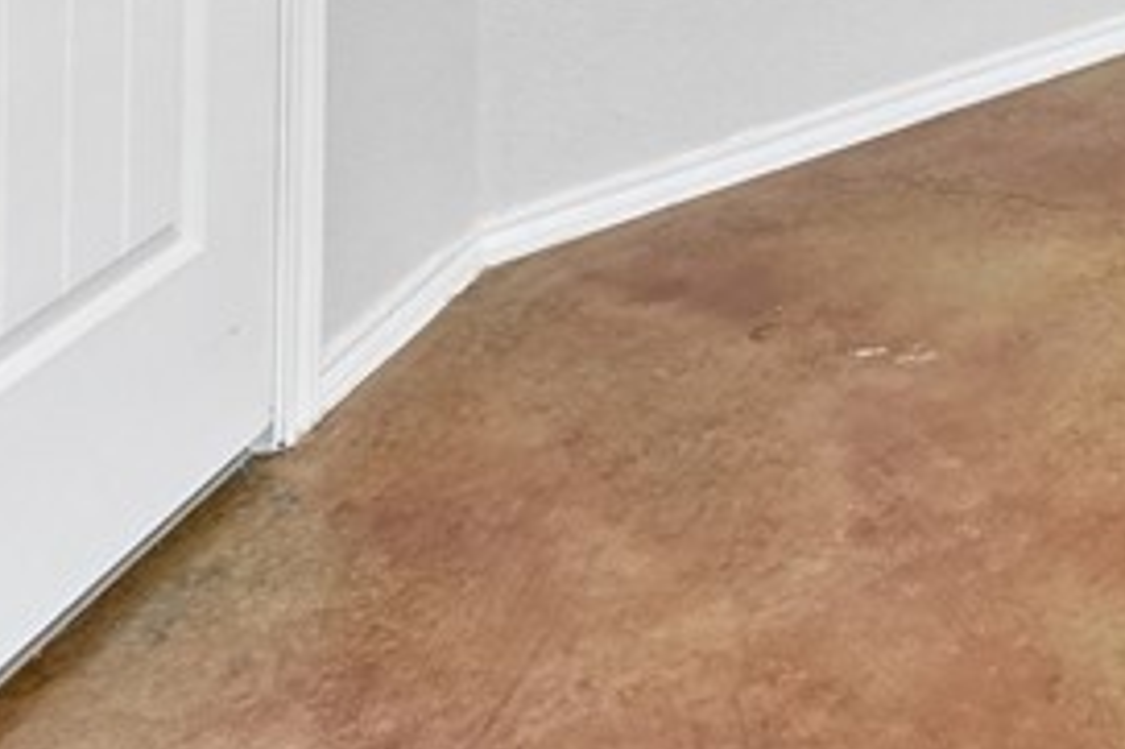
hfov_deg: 26.6
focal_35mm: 60
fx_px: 1874
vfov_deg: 17.8
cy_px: -619
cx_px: 1572
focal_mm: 15
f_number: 8
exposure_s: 1/15
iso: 320
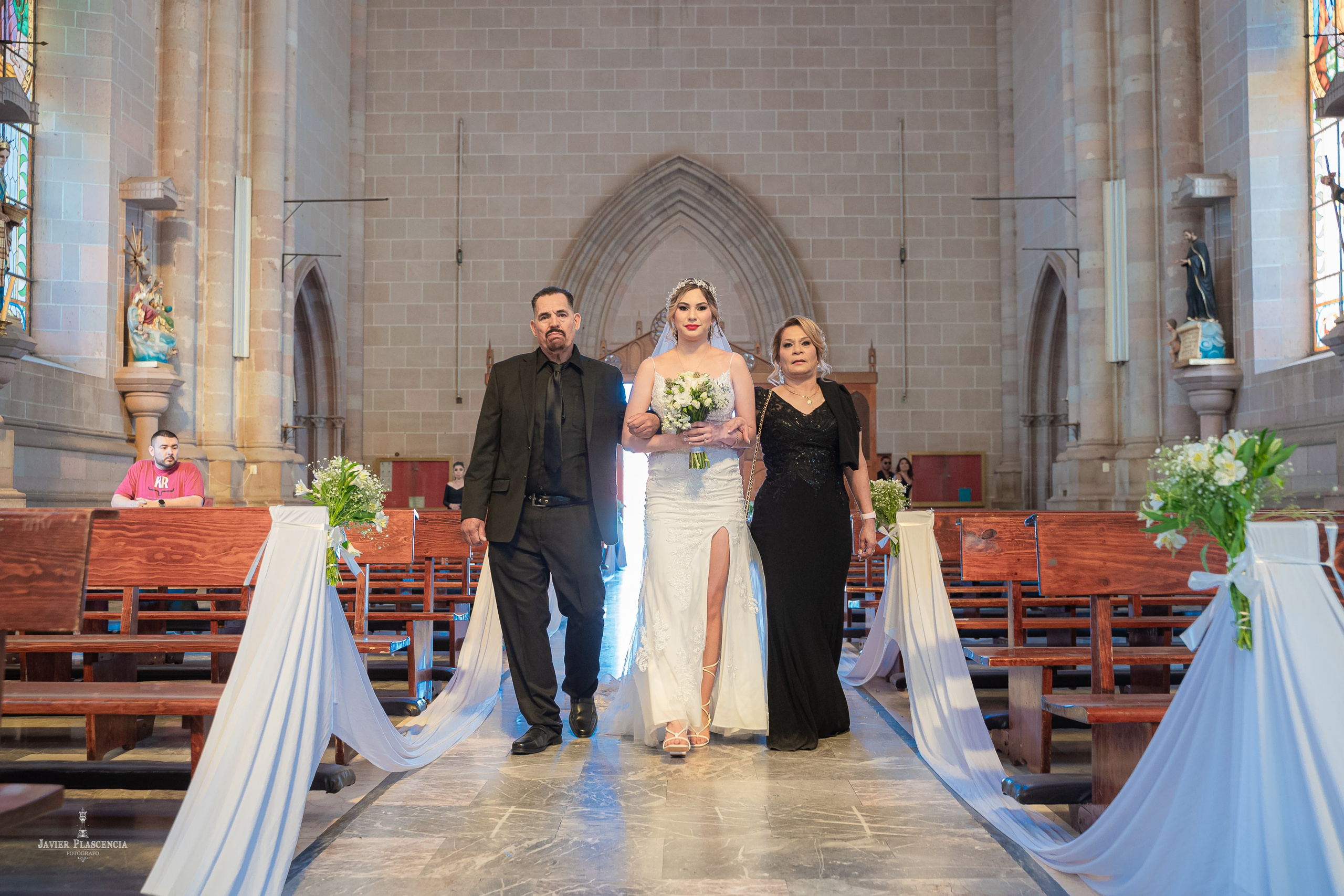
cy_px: 448
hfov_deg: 54.4
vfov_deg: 37.9
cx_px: 672
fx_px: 1307
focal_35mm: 35
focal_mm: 35
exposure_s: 1/125
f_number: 4
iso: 2000
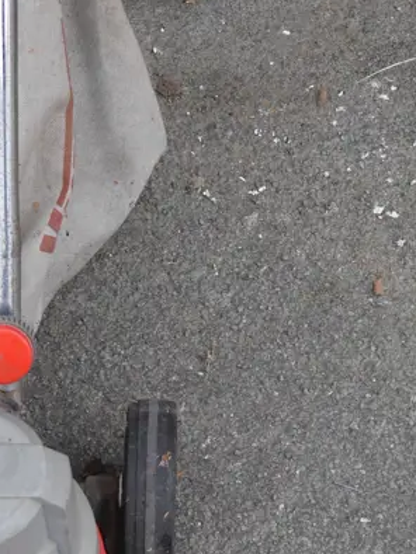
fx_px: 1331
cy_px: 236
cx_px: 152
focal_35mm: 83
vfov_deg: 23.5
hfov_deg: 17.7
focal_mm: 16
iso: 200
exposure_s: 1/125
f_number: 4
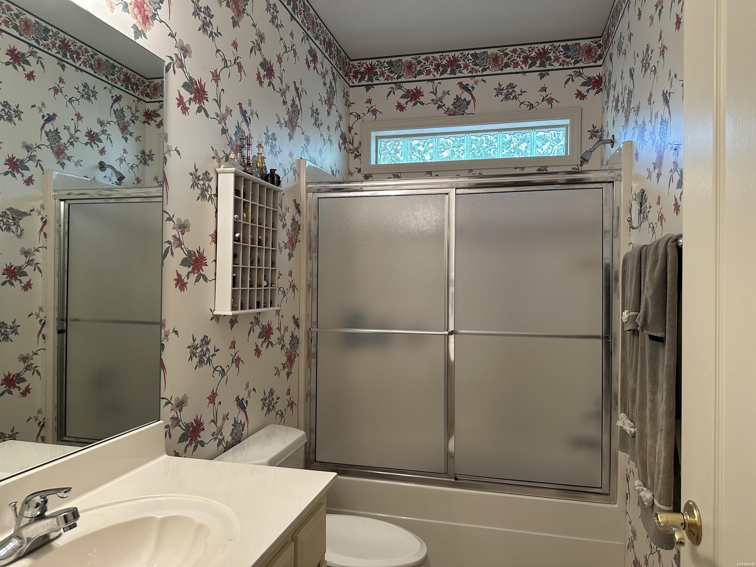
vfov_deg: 56.8
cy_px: 284
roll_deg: -0.9
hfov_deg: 71.6
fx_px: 524
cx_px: 378
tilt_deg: +1.0
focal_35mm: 24
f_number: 1.78
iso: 160
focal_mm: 6.86
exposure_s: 1/60
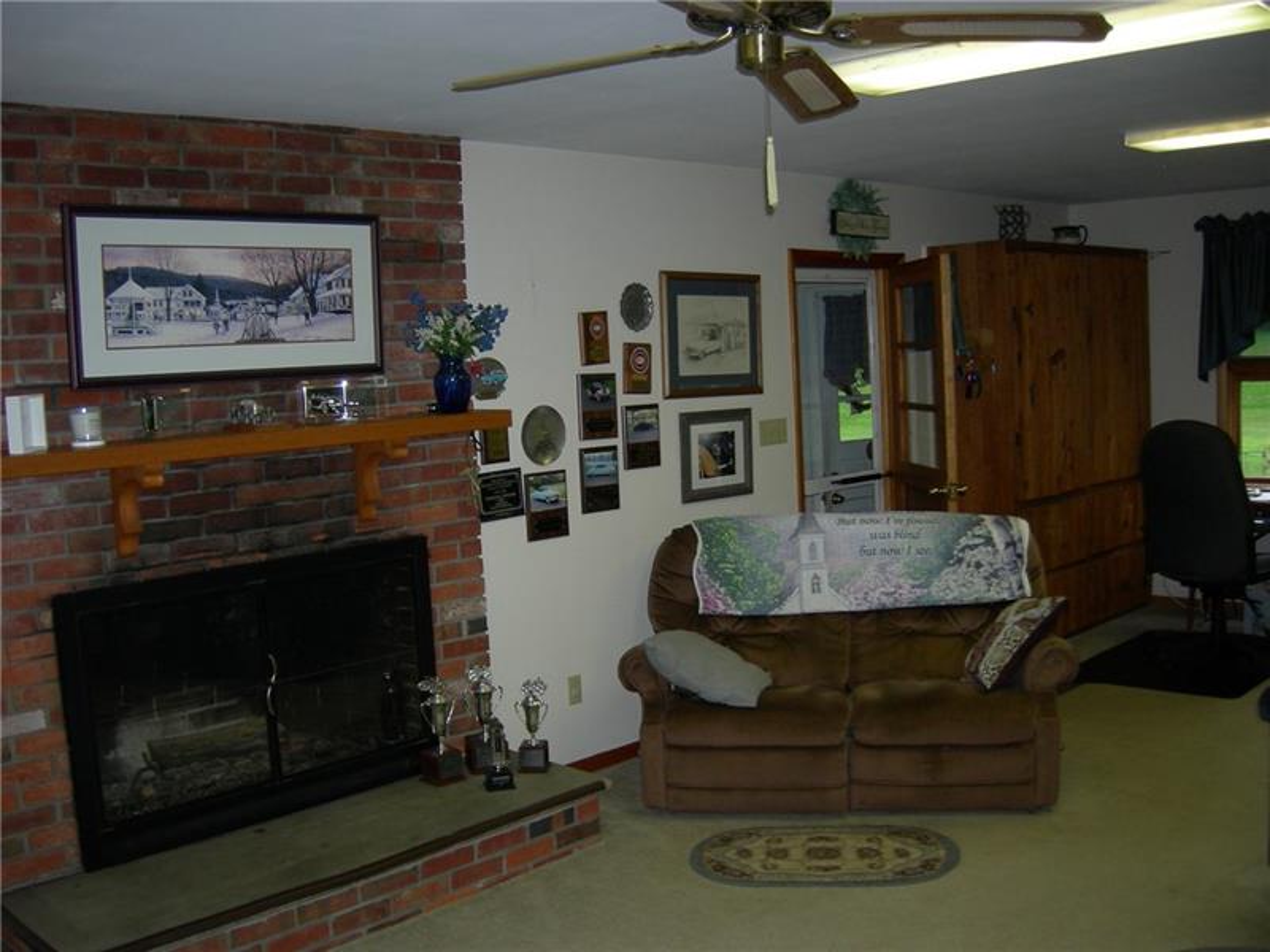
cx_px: 635
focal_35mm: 36
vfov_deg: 39.7
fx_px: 1321
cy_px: 476
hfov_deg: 51.4
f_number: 2.7
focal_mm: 7.5
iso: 116
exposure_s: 1/60.1
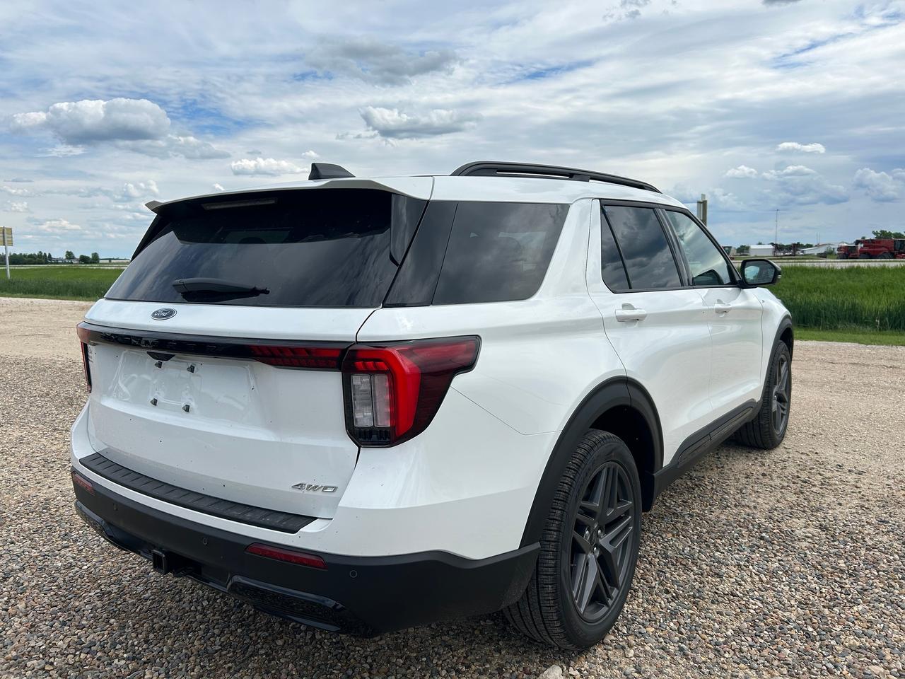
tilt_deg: -6.6
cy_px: 340
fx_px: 680
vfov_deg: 53.1
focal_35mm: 26
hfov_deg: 67.3
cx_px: 452
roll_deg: +1.9
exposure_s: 1/5587
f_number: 1.5
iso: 50
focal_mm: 5.7
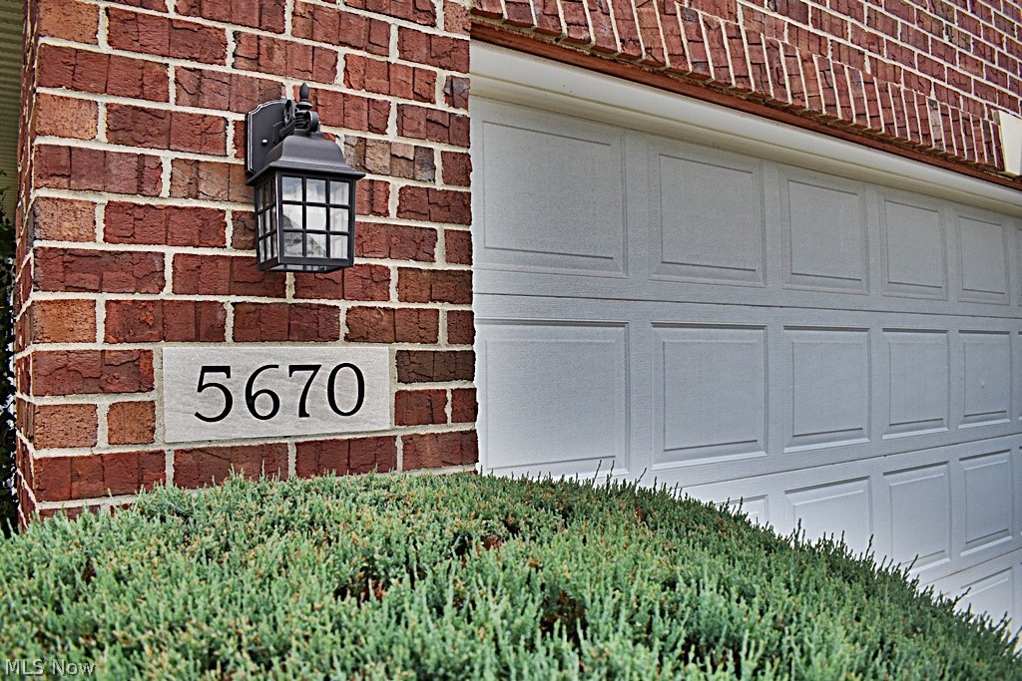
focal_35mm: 27
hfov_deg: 67.4
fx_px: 767
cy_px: 340
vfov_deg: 47.9
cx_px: 511
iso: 400
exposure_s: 1/250
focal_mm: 18
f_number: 5
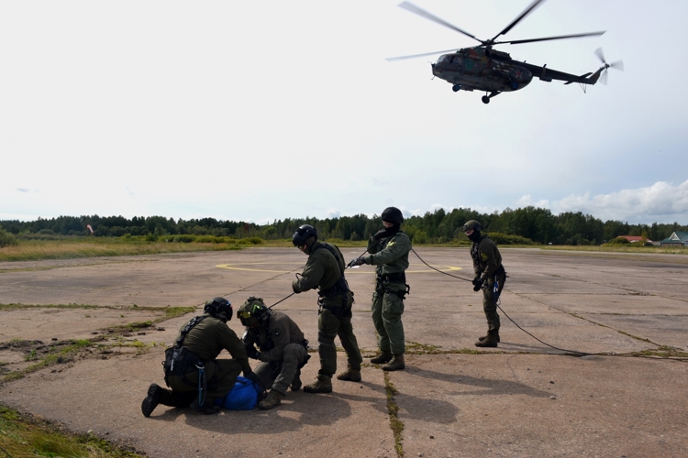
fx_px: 631
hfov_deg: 57.2
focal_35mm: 33
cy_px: 229
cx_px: 344
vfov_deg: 40.0
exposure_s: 1/200
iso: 100
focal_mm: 22
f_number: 11
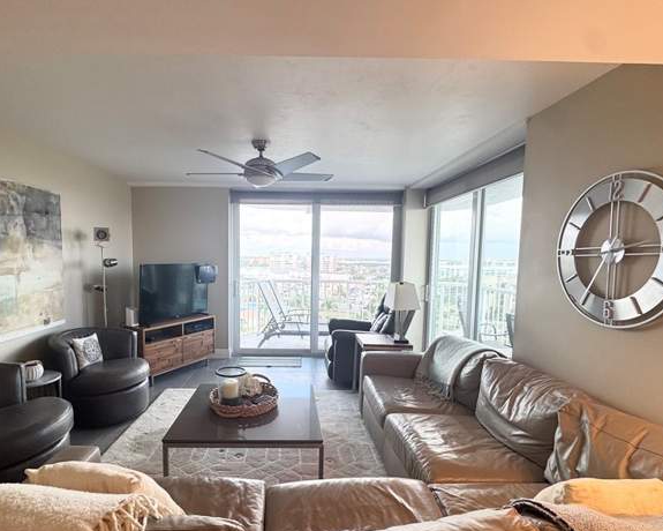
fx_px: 373
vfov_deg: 70.7
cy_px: 290
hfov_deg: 82.9
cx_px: 293
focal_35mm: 19
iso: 40
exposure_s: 1/123
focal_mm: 2.22
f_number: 2.2
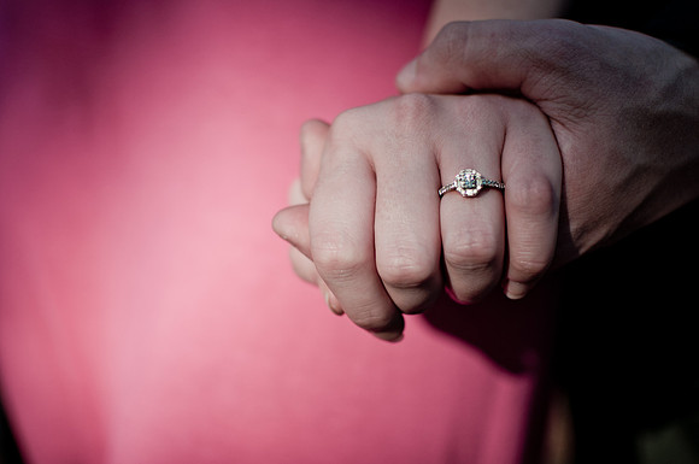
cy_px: 232
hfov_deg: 37.9
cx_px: 350
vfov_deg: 25.7
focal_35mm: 52
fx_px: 1018
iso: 200
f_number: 1.8
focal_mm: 35
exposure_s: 1/4000
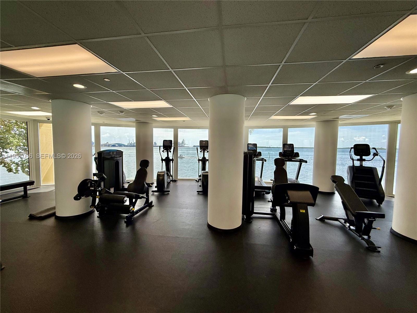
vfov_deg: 85.7
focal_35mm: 14
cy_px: 156
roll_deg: +0.1
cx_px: 208
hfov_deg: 102.1
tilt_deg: -2.0
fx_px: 169
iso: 64
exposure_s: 1/248
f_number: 2.2
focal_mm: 2.22
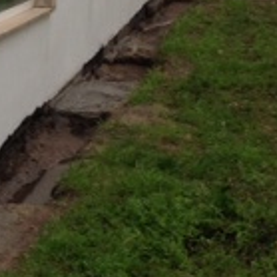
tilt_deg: -11.5
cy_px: 102
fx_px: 1213
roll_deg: -0.9
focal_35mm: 134
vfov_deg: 13.0
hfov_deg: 12.3
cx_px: -153
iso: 50
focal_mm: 4.12
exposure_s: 1/186
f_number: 2.4
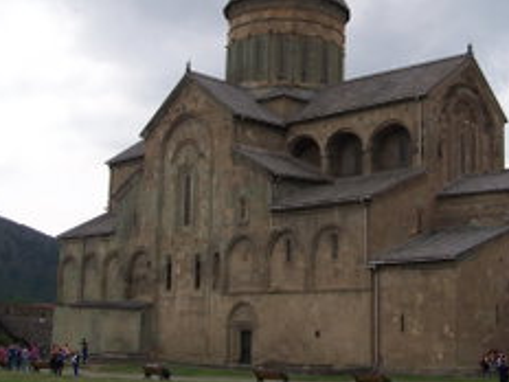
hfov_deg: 31.2
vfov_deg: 23.6
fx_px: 912
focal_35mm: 62
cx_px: 285
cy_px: 134
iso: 64
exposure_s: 1/500
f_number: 4
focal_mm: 5.85
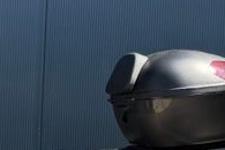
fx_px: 512
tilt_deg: -3.2
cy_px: 202
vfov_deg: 15.7
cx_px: -80
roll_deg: -2.6
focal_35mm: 82
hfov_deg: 21.9
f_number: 1.78
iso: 80
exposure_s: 1/967
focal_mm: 6.76
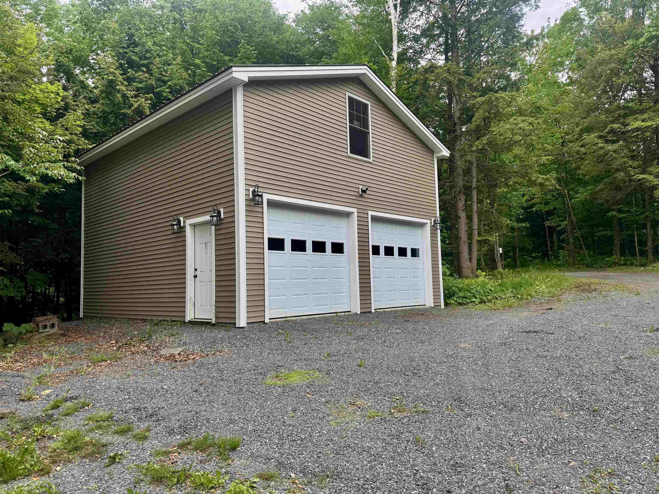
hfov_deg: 71.6
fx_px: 457
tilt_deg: +4.4
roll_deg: +1.5
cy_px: 247
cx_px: 330
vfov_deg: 56.8
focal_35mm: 24
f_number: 1.78
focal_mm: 6.76
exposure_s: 1/876
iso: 80
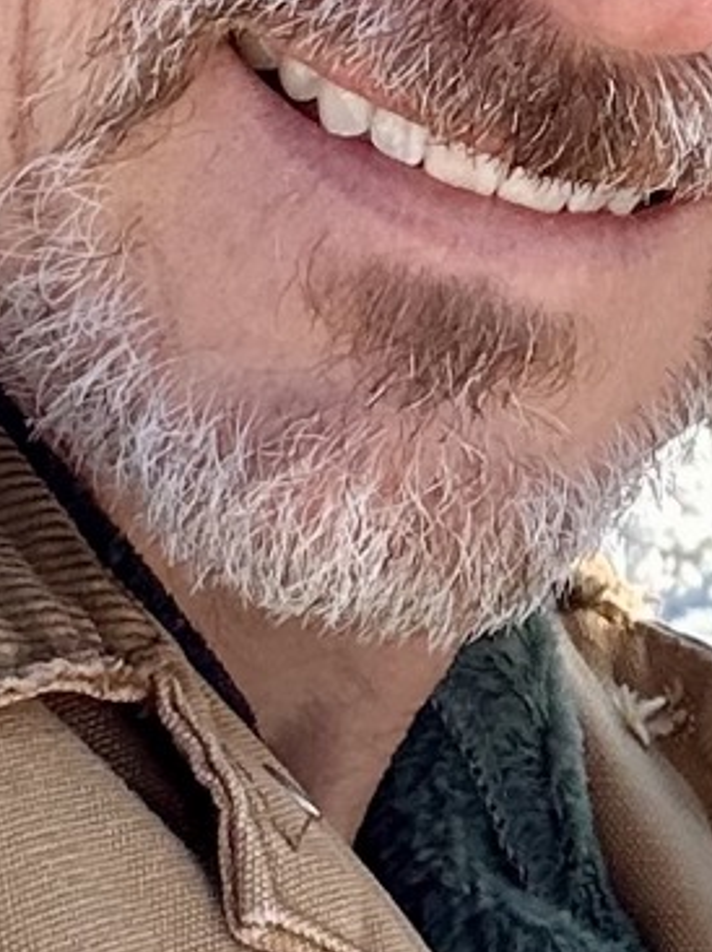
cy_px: 401
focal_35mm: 164
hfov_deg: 8.6
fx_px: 4503
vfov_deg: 12.1
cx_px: 1343
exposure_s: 1/360
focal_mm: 2.69
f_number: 1.9
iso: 25
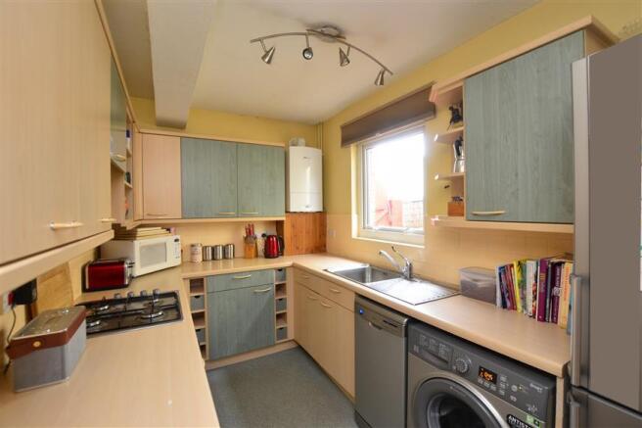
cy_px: 214
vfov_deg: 77.3
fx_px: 267
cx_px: 321
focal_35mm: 15
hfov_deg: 100.4
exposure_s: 1/15
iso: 400
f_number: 5.6
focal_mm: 10
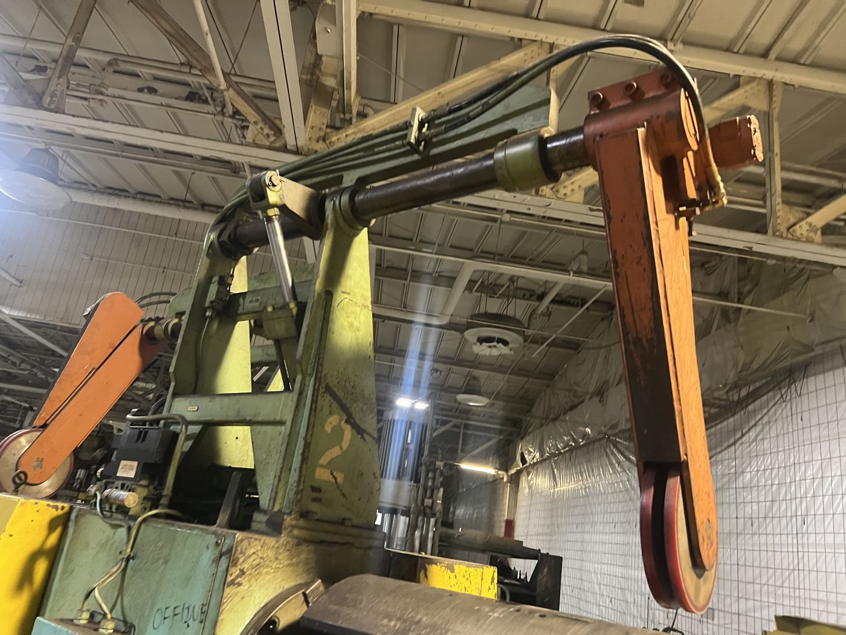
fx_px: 635
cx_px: 423
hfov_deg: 67.3
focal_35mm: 26
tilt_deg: +19.6
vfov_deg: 53.1
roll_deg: -9.6
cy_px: 318
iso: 500
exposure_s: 1/40
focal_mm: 5.7
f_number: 1.5
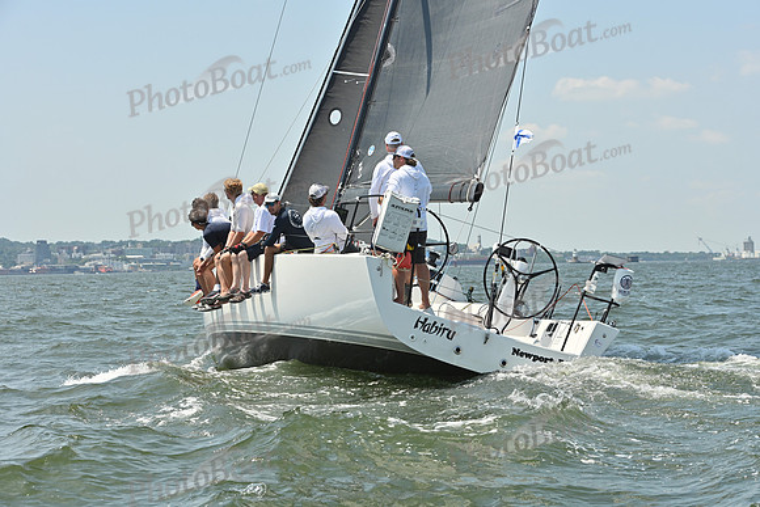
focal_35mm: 86
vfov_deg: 15.9
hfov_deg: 23.6
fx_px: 1816
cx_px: 380
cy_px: 254
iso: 320
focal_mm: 86
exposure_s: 1/1250
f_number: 7.1
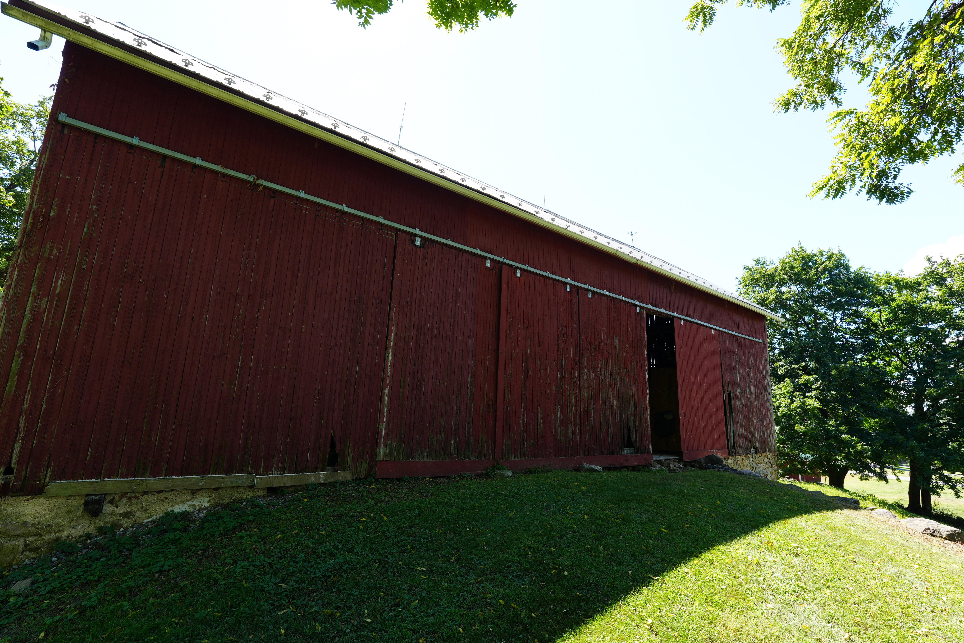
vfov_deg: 72.1
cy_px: 322
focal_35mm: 16
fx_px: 442
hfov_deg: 95.0
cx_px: 482
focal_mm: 11
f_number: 5
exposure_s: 1/125
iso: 100
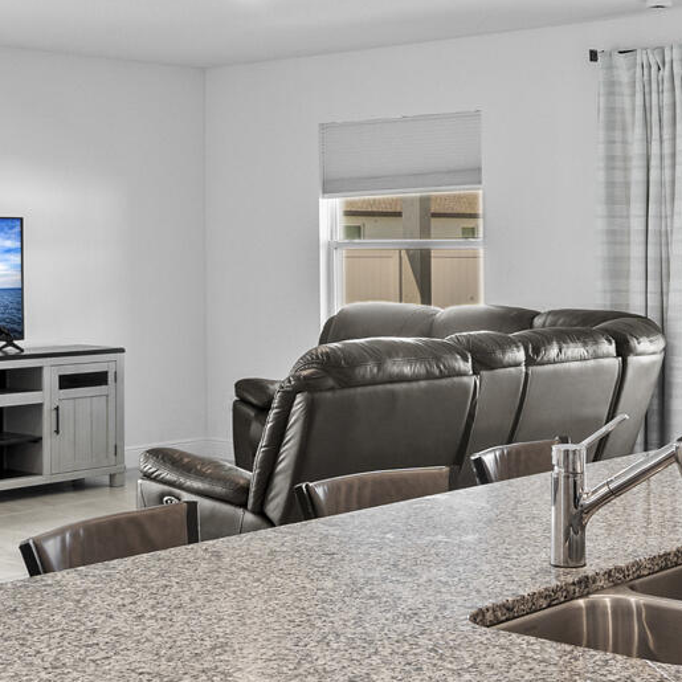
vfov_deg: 26.0
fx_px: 1471
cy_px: 252
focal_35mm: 66
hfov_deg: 26.1
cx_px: 405
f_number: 10
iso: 400
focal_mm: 16
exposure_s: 1/4
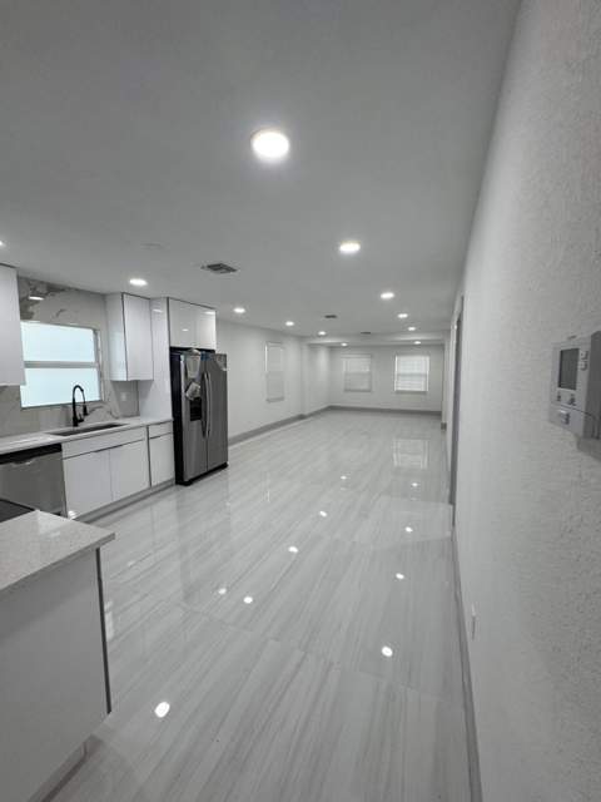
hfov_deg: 85.7
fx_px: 324
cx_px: 300
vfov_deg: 102.1
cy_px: 401
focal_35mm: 14
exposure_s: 1/120
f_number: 2.2
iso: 100
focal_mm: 2.22
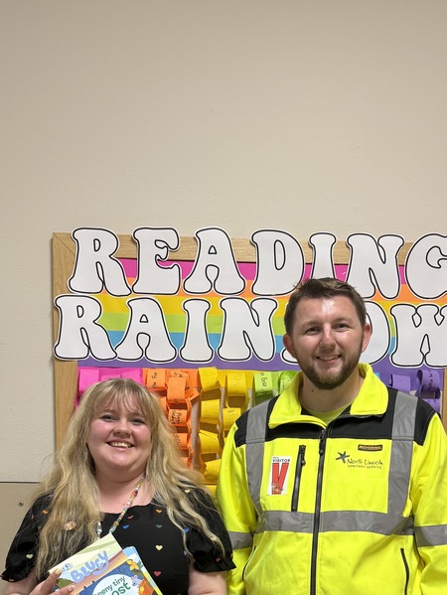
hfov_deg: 35.1
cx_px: 243
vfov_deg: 43.1
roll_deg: -0.8
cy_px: 498
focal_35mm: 41
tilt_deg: -4.6
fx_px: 705
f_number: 1.78
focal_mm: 6.76
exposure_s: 1/60
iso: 160
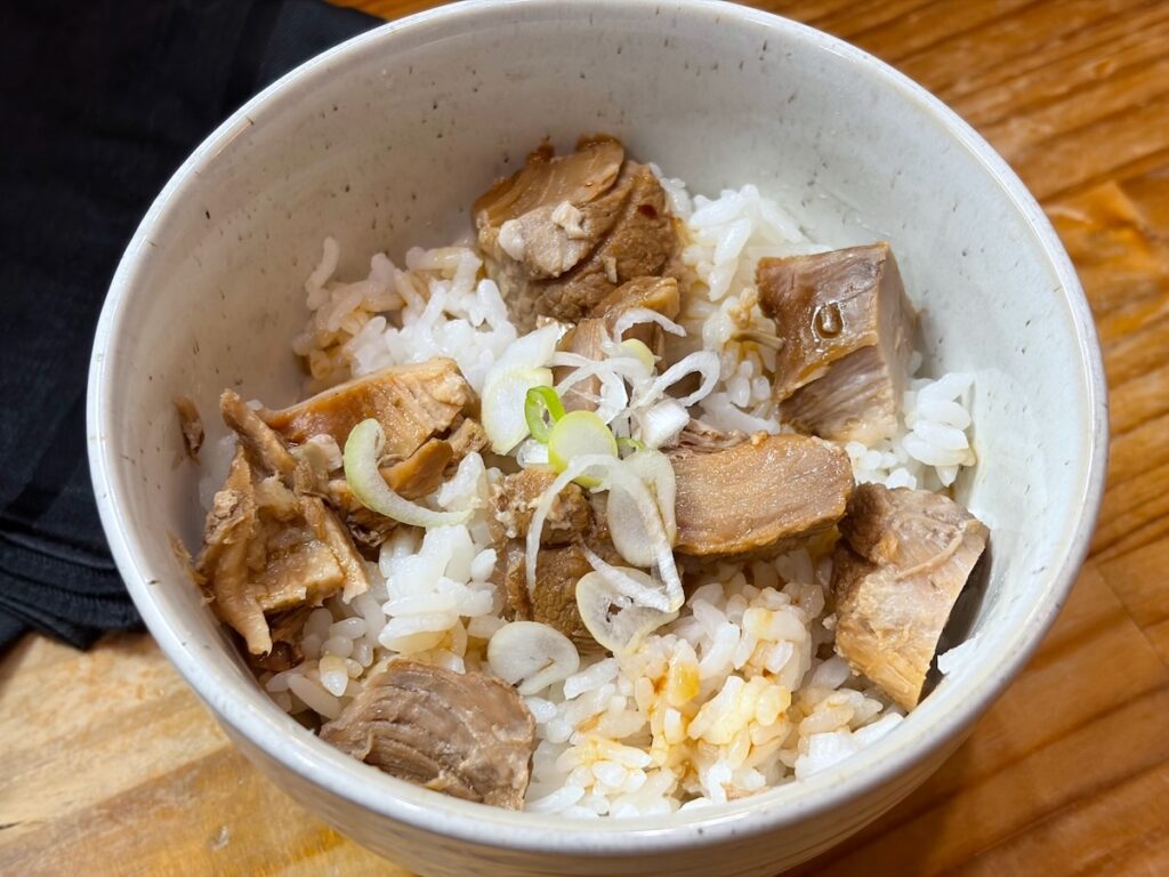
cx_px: 584
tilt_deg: -57.9
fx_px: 1756
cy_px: 438
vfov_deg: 28.0
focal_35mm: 52
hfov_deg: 36.8
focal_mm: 5.96
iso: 160
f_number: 1.6
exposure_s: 1/50
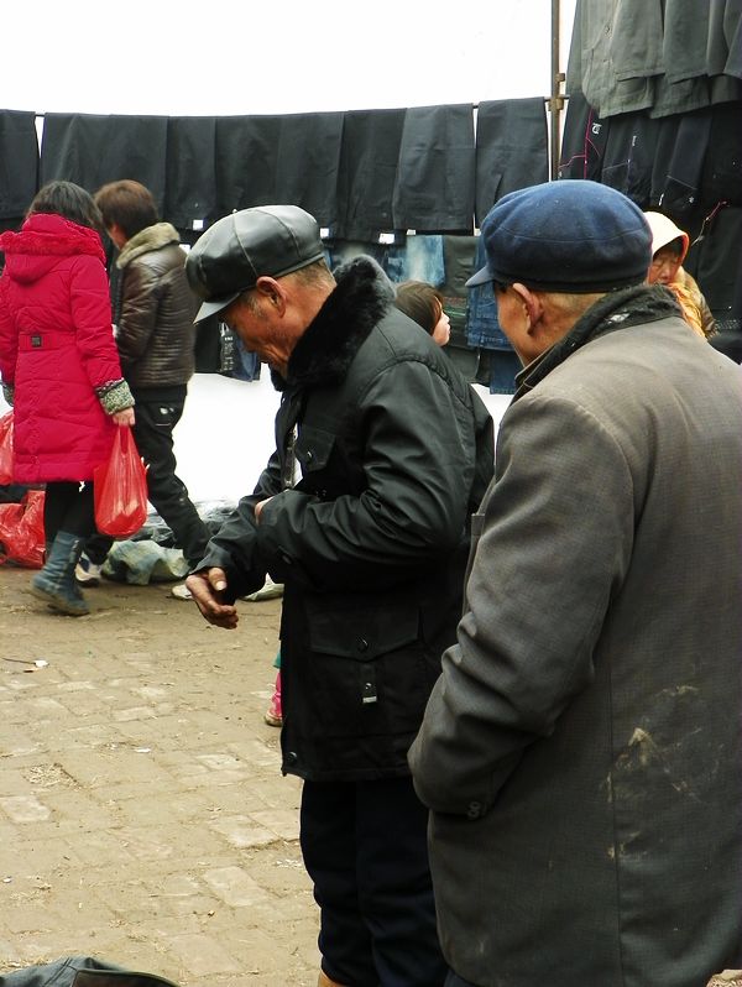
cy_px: 494
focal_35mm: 68
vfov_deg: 28.5
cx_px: 371
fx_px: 1940
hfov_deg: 21.6
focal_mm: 12.1
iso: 200
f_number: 3.5
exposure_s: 1/50
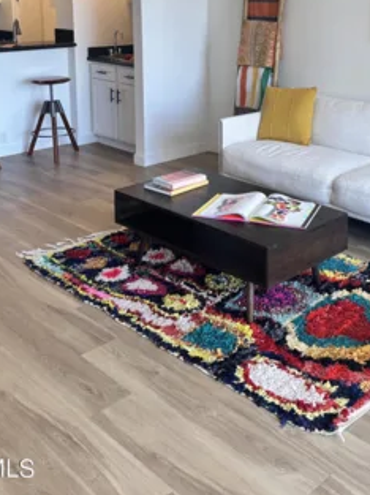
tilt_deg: -8.0
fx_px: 614
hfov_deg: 32.9
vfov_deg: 41.1
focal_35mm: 43
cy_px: 66
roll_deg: -1.1
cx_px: 278
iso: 64
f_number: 1.78
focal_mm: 6.86
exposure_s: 1/120
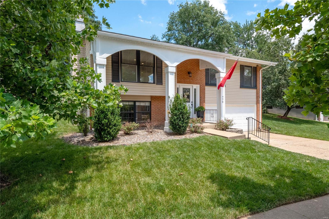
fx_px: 201
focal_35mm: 22
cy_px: 110
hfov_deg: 78.6
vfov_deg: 57.2
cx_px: 164
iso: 400
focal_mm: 11
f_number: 6.3
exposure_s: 1/800
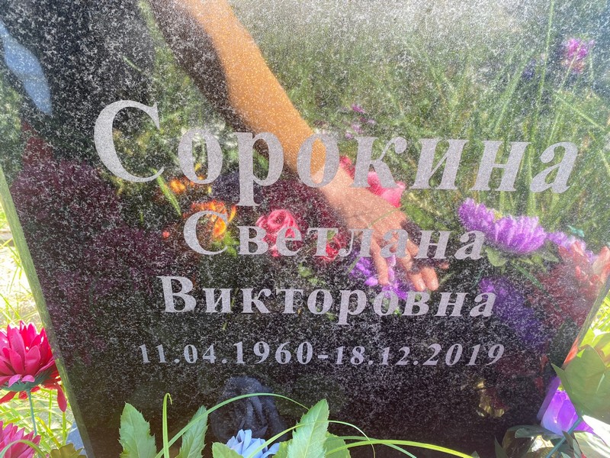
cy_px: 229
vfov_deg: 53.1
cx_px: 305
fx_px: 458
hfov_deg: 67.3
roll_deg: -5.2
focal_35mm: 26
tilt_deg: -33.6
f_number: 1.8
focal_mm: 4.25
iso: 40
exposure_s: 1/122
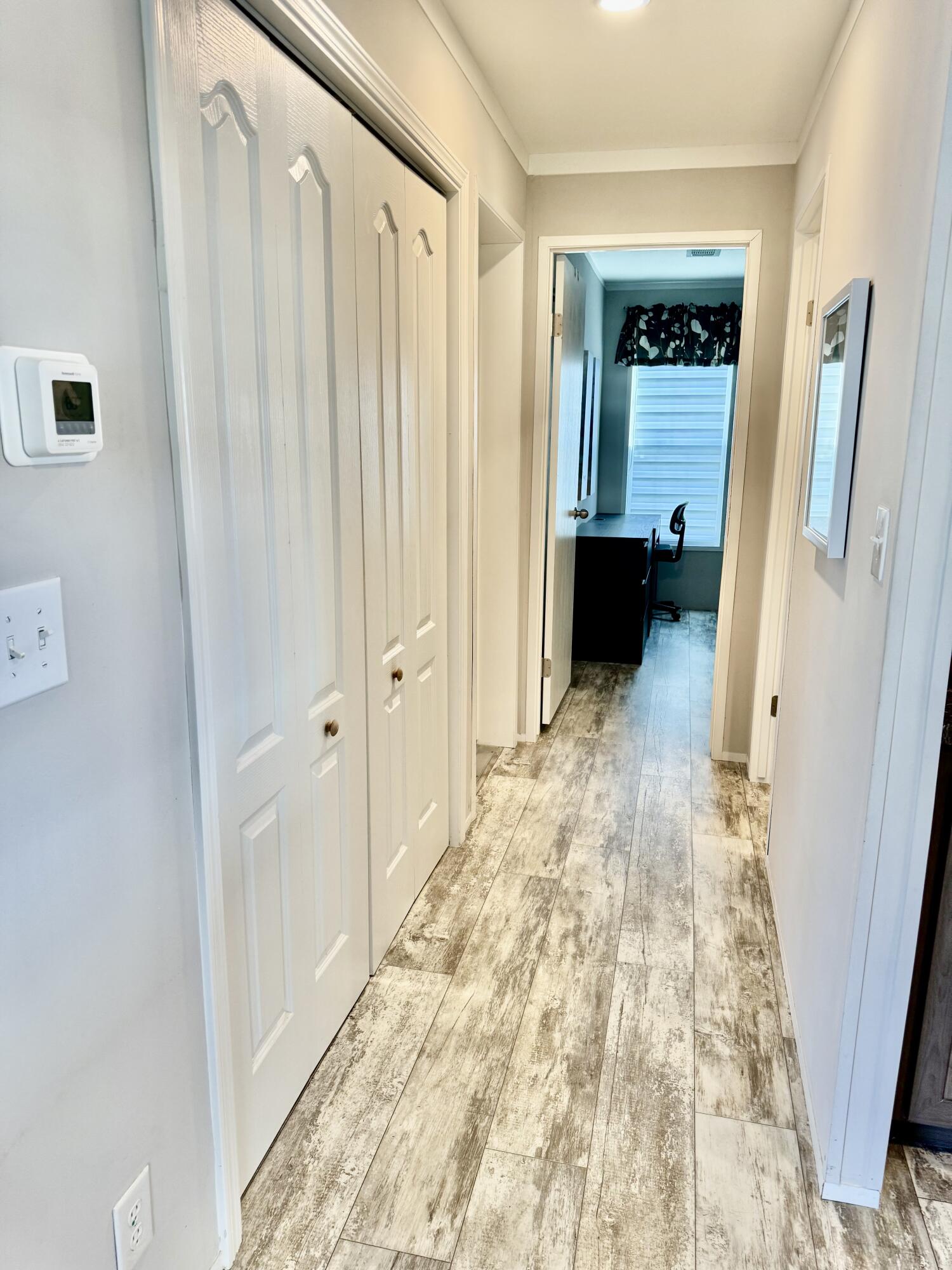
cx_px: 476
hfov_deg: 56.8
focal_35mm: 24
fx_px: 880
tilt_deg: -13.2
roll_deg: +0.1
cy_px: 635
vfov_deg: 71.6
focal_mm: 6.76
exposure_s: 1/60
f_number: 1.78
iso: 160
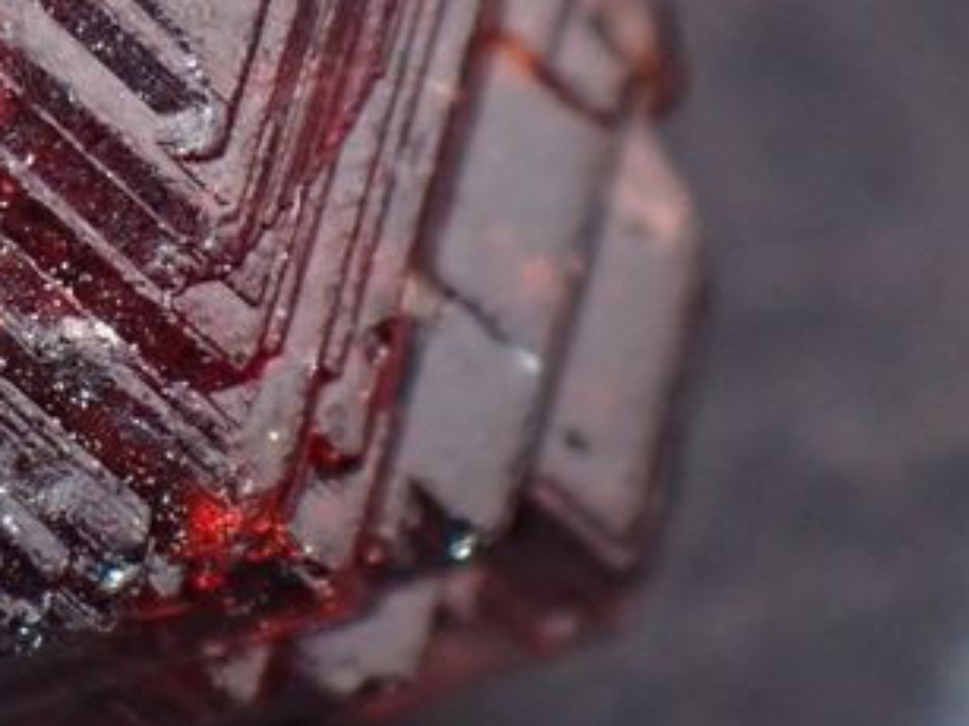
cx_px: -325
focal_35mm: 326
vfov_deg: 4.5
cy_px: -129
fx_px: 9122
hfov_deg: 6.0
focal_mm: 18
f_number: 14
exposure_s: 1/100
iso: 640
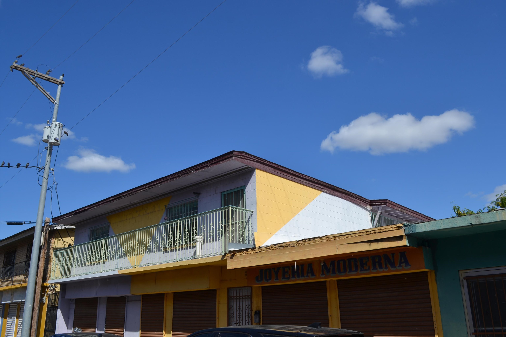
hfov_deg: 61.9
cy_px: 168
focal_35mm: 30
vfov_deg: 43.6
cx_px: 253
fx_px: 422
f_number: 9
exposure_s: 1/320
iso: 100
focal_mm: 20
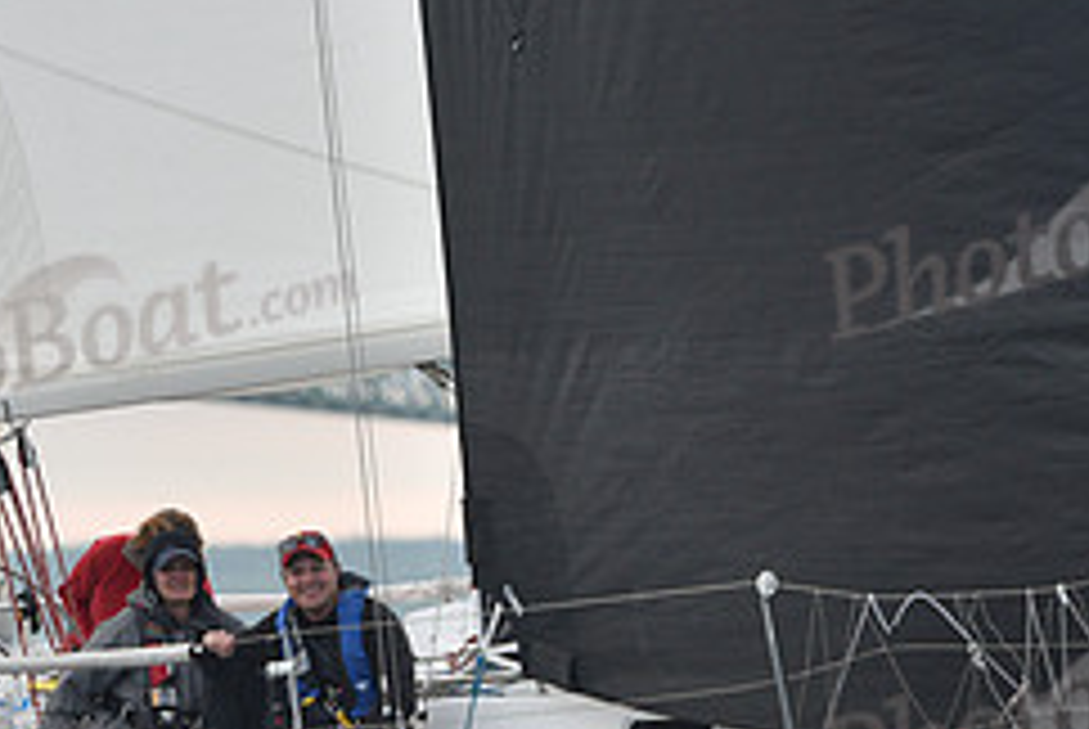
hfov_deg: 5.5
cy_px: 520
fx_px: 11236
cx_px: 594
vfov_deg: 3.7
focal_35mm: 371
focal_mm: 155
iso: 640
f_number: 2.8
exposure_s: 1/640
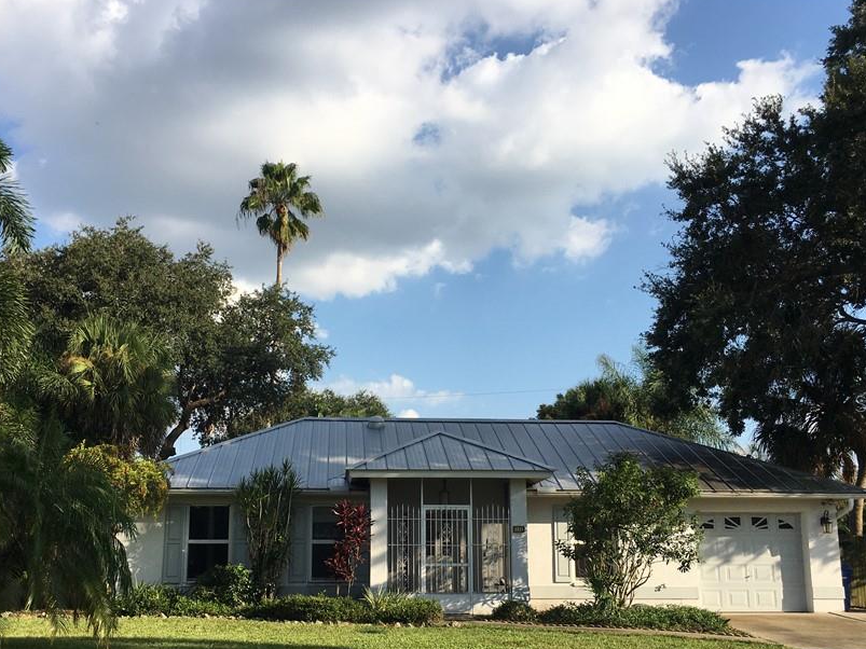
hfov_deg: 50.1
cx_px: 404
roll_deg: +0.0
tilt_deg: +11.1
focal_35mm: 37
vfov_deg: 38.4
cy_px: 403
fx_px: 926
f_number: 2.2
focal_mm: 4.15
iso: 25
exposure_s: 1/1374
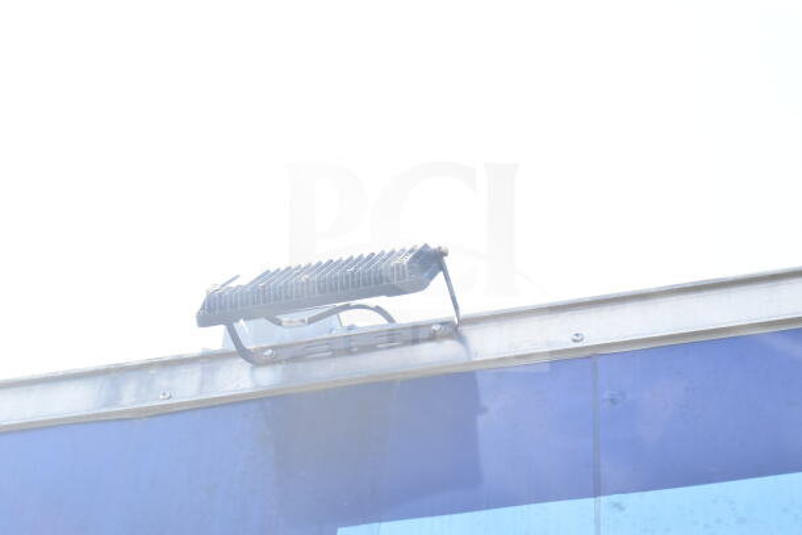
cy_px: 268
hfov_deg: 24.6
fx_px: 1838
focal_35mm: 82
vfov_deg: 16.6
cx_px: 401
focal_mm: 55
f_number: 13
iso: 1600
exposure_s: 1/400
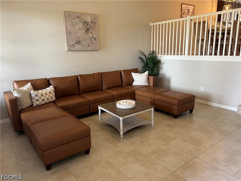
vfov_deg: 53.1
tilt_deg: -14.1
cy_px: 90
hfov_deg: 67.3
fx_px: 181
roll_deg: +1.1
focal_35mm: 26
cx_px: 120
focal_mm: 5.7
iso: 125
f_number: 1.5
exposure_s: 1/60
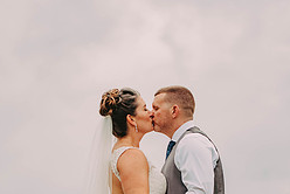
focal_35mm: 215
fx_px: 1734
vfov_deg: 6.4
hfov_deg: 9.6
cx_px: 126
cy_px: 189
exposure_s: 1/1600
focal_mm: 92
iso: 200
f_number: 2.8
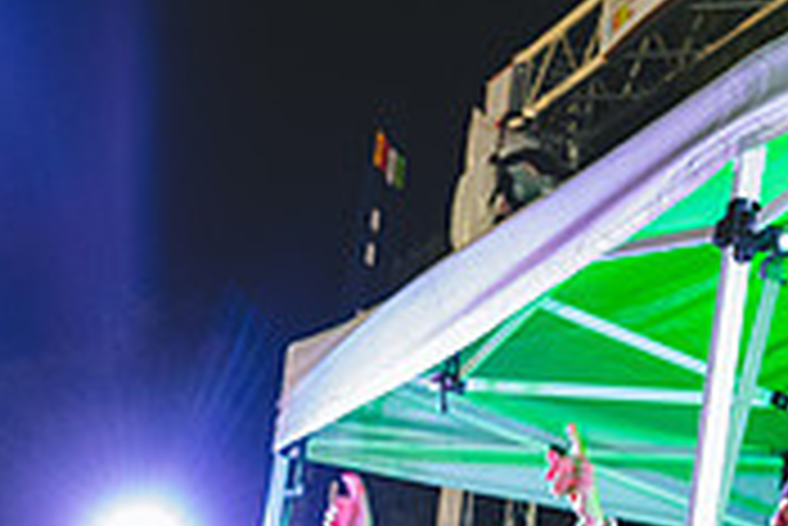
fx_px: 2169
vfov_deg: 13.0
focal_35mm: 99
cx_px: 851
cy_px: 825
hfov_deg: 19.8
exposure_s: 1/60
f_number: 2.8
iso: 4000
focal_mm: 27
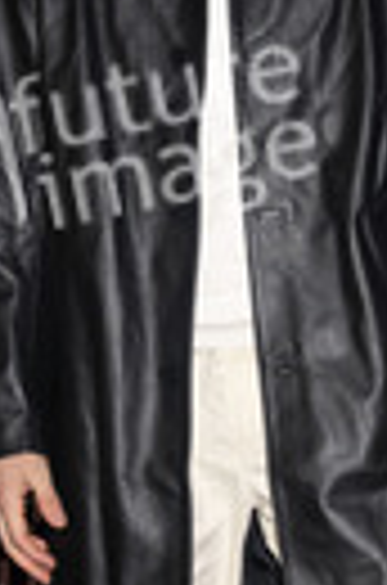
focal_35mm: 117
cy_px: 378
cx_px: 216
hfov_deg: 11.6
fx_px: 1897
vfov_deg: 17.5
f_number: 5
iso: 400
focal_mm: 38
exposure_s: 1/200
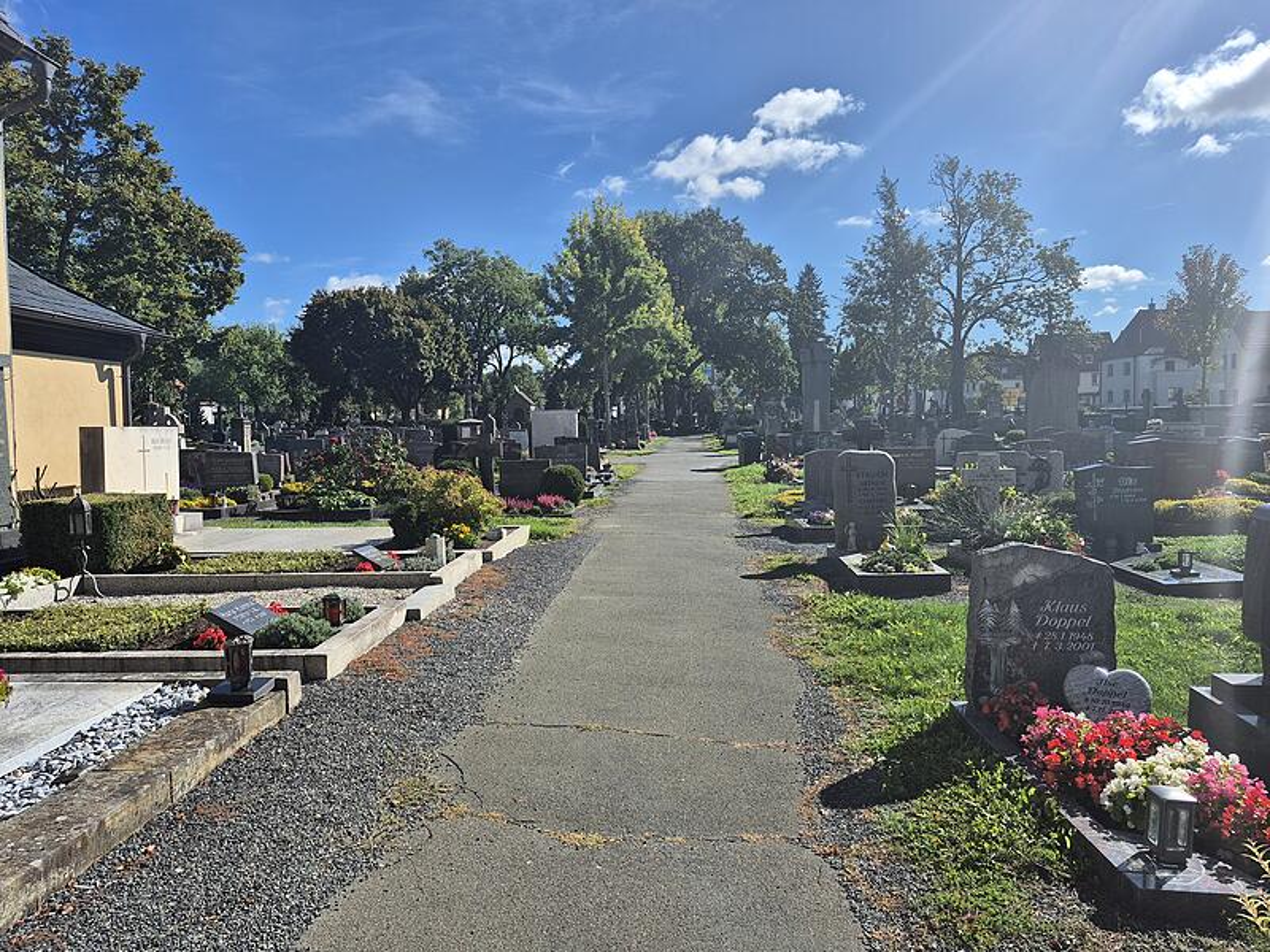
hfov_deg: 73.9
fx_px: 844
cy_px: 476
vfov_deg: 58.9
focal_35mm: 23
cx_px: 635
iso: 25
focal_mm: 5.4
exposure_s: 1/2176
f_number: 1.8
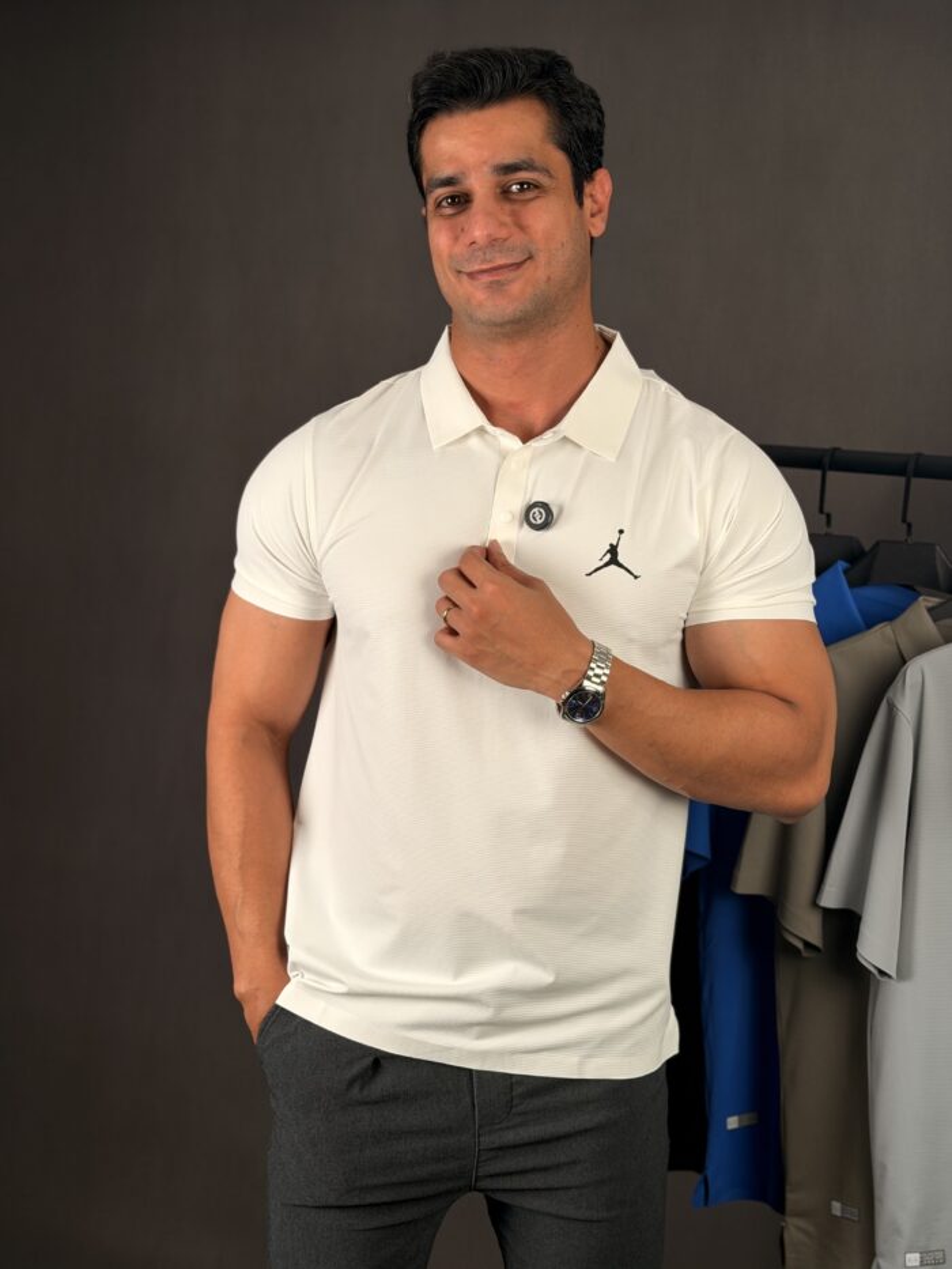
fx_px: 1760
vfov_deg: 39.7
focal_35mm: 48
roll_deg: -3.8
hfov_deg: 30.3
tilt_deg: -7.4
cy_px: 634
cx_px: 476
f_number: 1.78
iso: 64
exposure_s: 1/263
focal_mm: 6.76
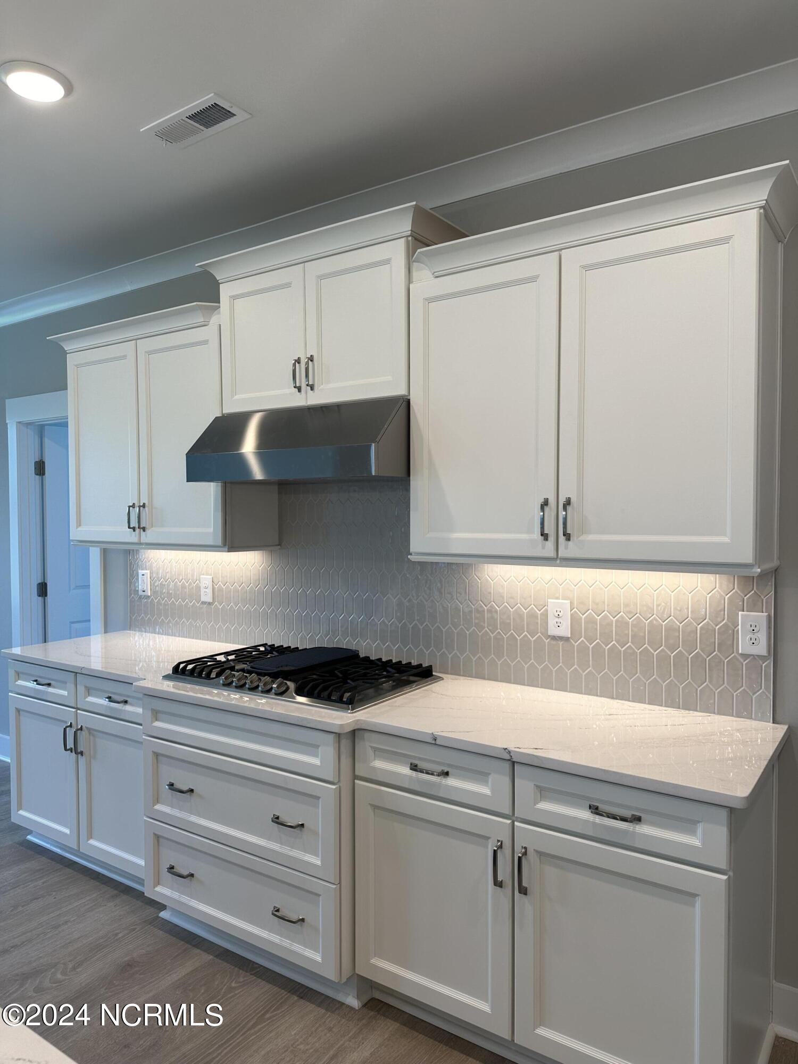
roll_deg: -0.1
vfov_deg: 71.6
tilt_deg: -0.6
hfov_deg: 56.8
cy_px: 532
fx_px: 738
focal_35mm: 24
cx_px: 399
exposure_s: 1/120
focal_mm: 6.86
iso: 64
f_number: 1.78
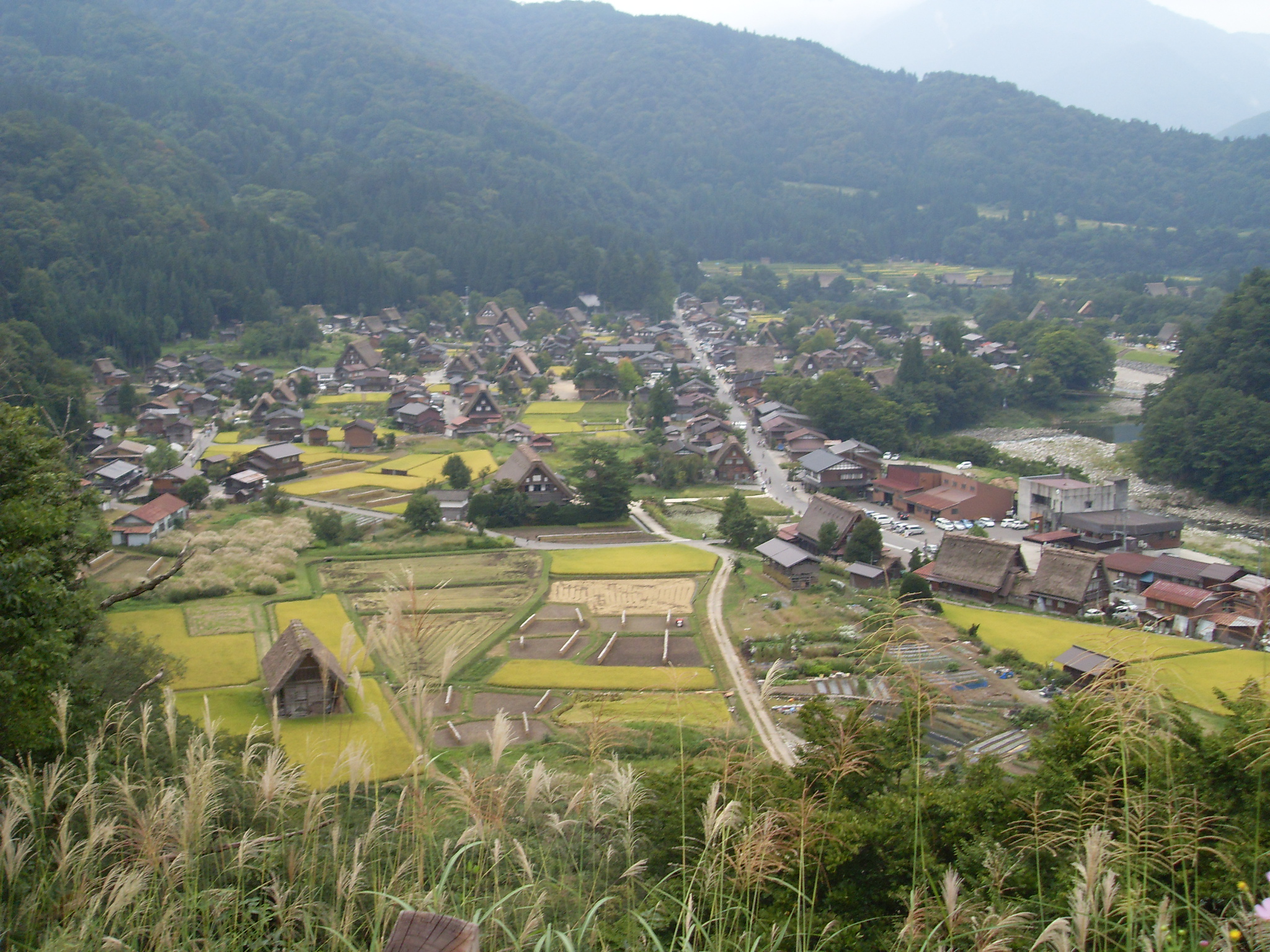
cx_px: 635
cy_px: 476
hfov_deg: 43.9
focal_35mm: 43
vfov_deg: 33.6
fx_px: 1578
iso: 80
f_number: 7.7
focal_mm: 7.1
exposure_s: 1/125
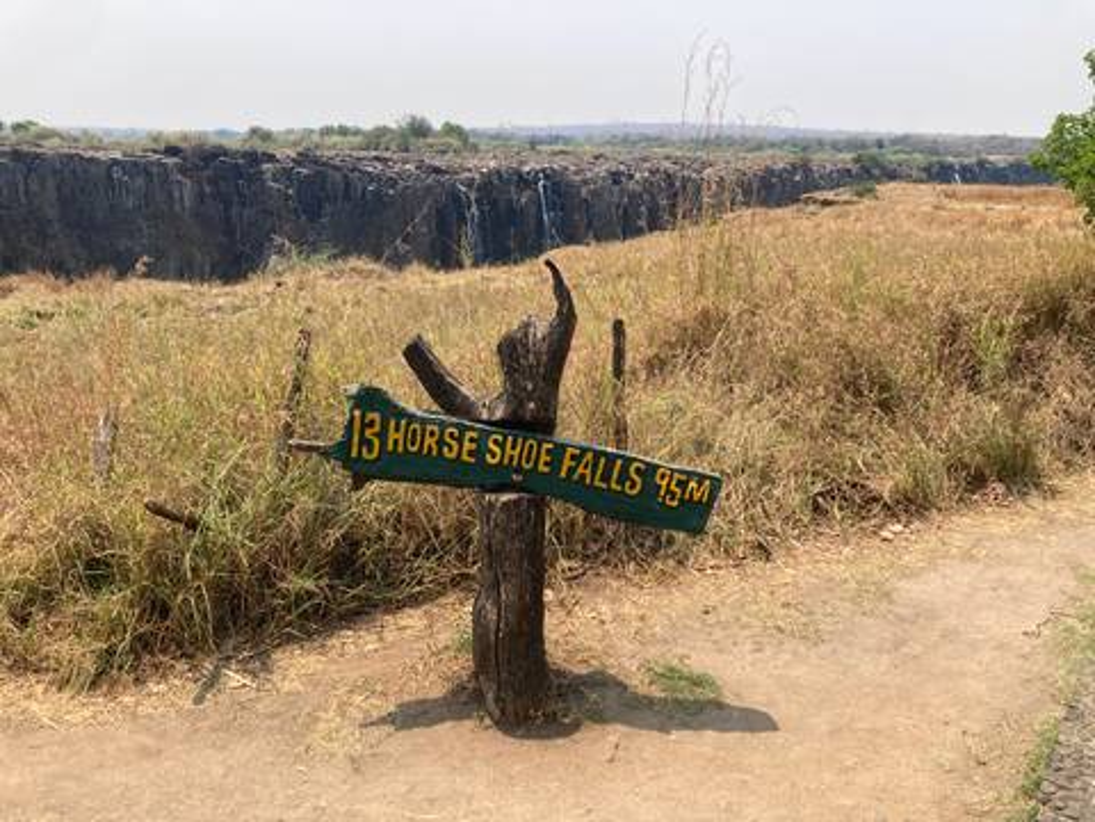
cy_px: 411
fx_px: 886
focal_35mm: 28
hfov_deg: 63.4
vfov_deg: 49.7
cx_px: 548
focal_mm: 3.99
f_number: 1.8
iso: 20
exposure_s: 1/1372
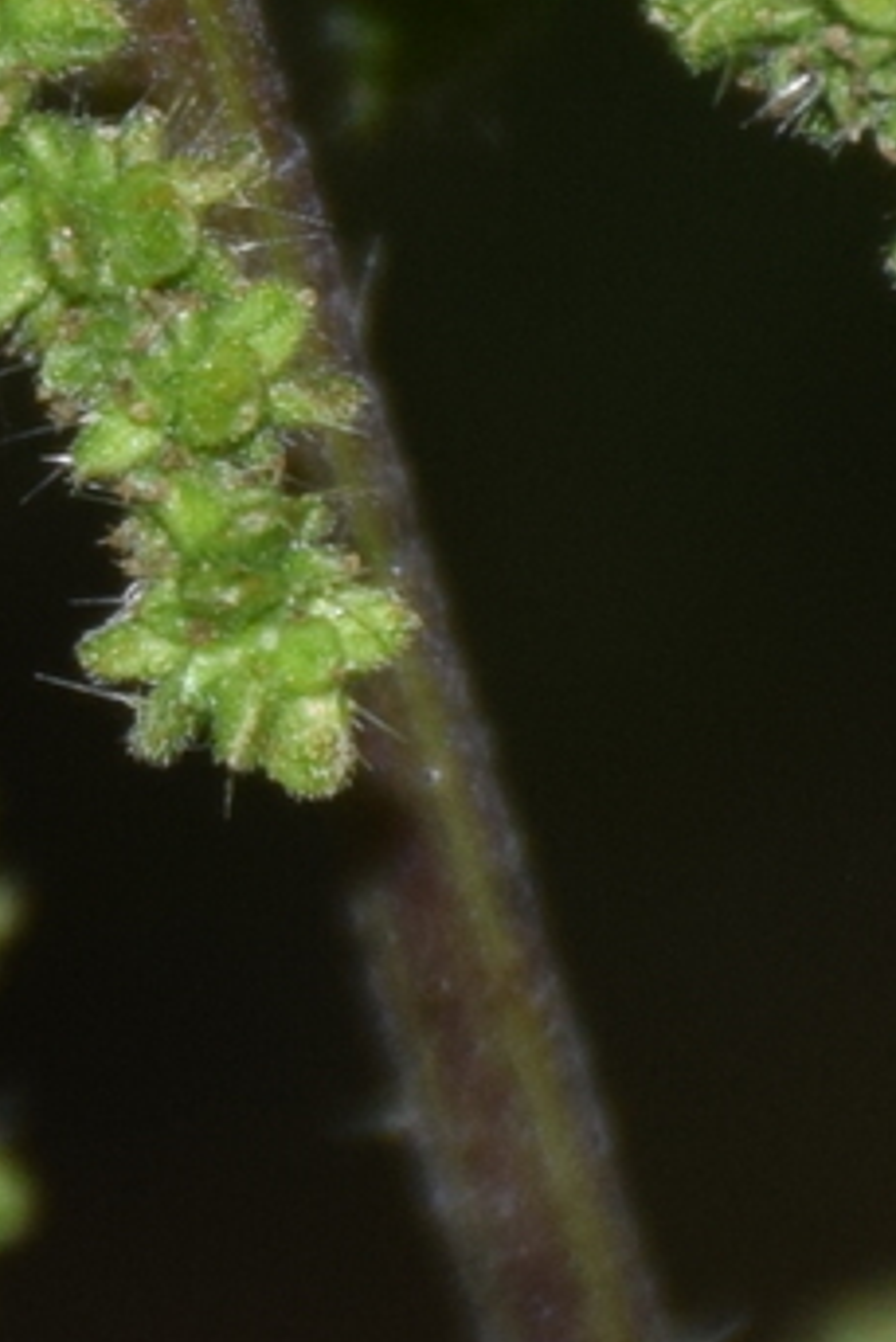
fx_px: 21891
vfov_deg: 3.5
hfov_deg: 2.3
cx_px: -599
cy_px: 626
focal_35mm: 587
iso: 320
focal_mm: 140
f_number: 7.1
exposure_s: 1/60
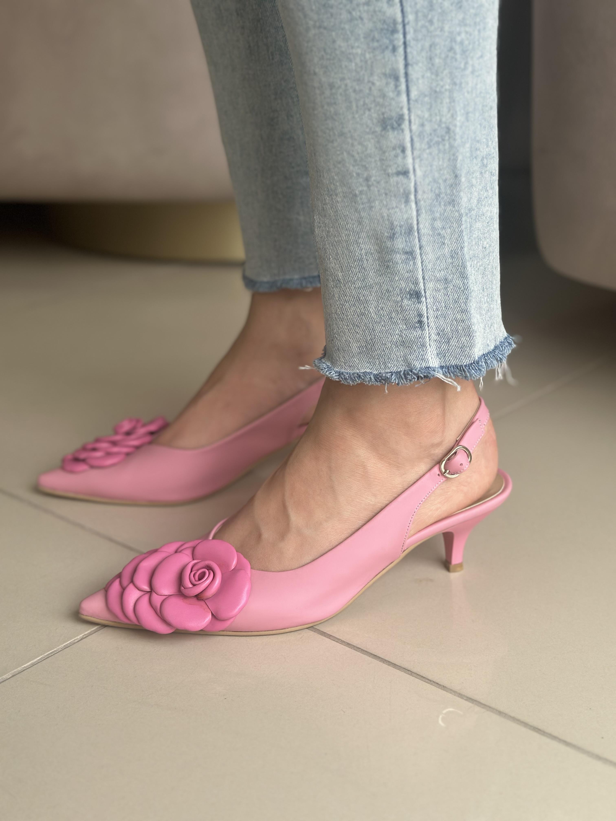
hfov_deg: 30.3
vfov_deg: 39.7
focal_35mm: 48
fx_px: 1139
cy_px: 410
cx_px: 308
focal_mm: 6.86
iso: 80
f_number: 1.78
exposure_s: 1/685
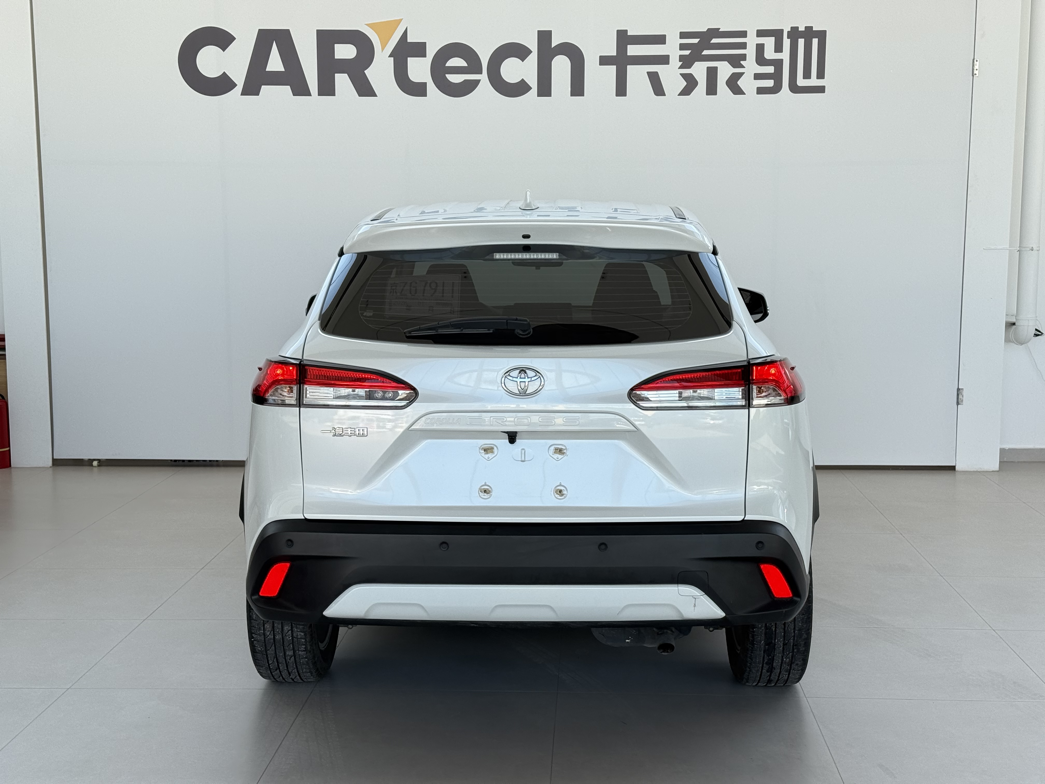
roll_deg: +0.4
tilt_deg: -6.1
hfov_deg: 39.7
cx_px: 522
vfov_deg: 30.3
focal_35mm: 48
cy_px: 392
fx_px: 1449
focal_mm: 6.76
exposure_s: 1/553
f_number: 1.78
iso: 100
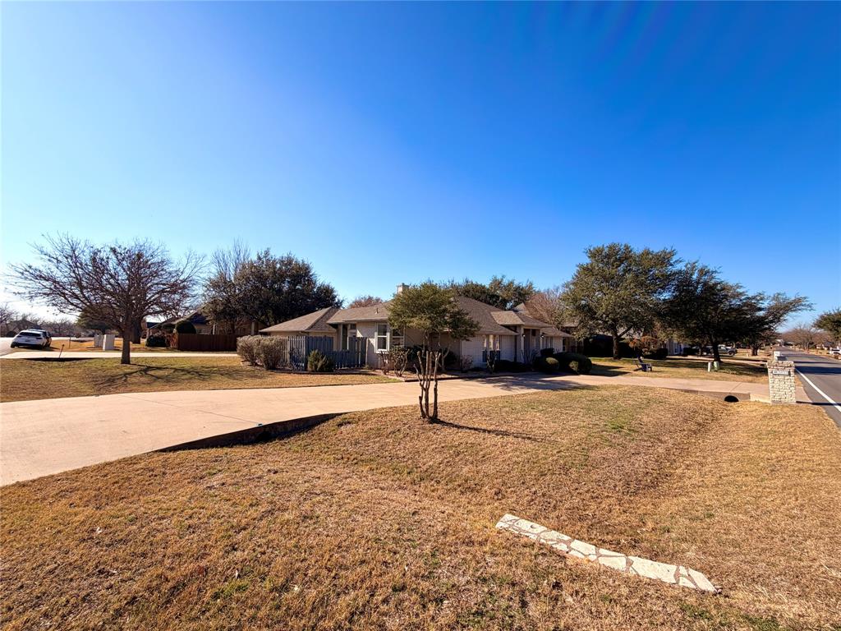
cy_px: 316
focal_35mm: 14
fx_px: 340
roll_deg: -0.2
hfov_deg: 102.1
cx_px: 420
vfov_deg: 85.7
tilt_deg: +4.9
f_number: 2.2
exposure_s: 1/820
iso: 20
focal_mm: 2.22
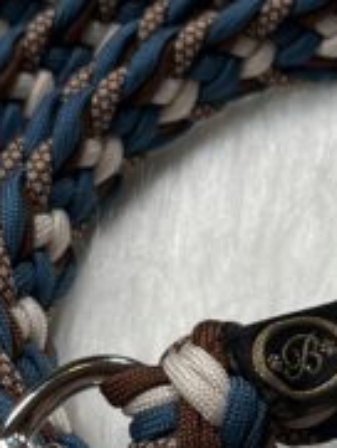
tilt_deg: -55.0
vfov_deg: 16.9
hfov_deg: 12.6
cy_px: 396
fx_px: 1491
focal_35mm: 115
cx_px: 399
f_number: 1.6
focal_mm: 5.1
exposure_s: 1/200
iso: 40
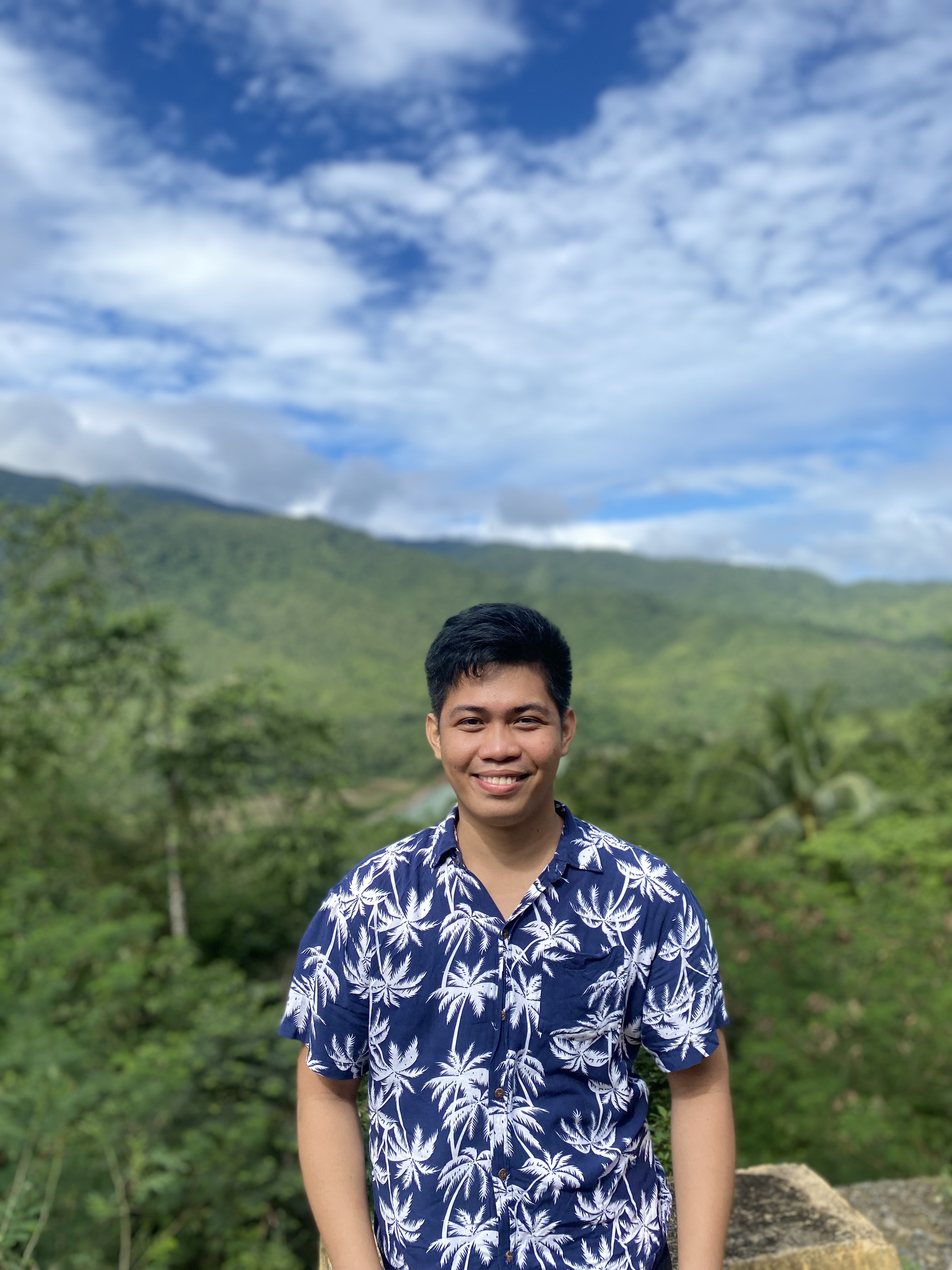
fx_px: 953
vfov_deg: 67.3
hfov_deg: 53.1
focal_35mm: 26
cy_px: 635
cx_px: 476
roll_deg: +4.2
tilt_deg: +2.0
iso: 32
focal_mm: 4.25
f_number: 1.8
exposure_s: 1/3731
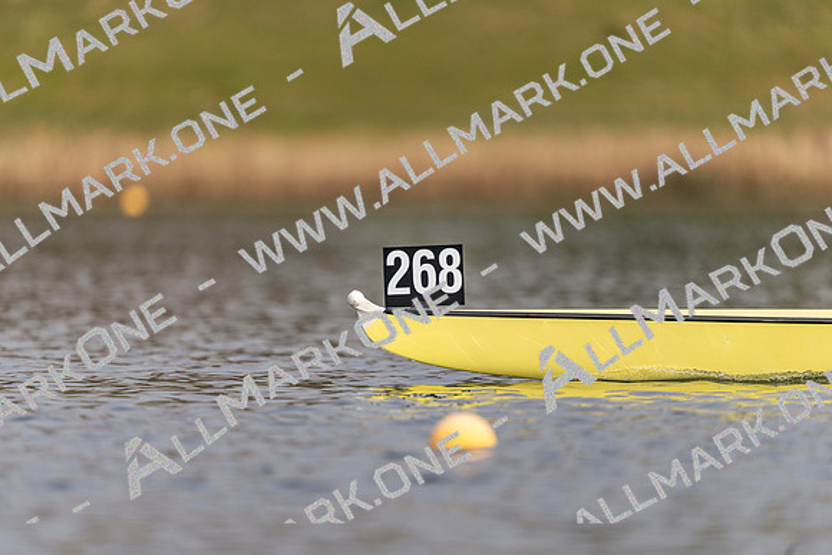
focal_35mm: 600
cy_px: 278
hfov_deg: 3.4
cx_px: 416
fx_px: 13869
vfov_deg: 2.3
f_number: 4
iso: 160
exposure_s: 1/2500
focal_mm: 600
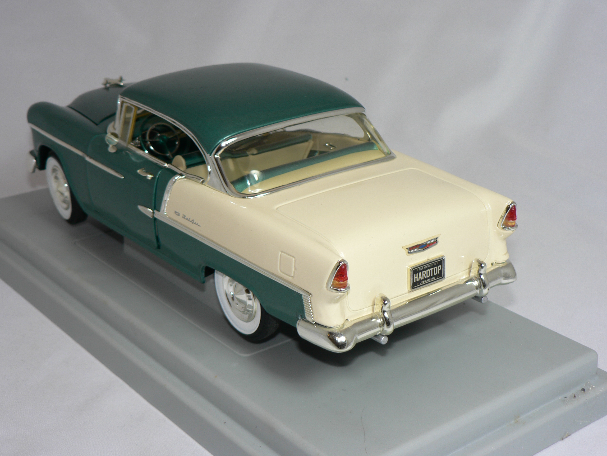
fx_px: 1000
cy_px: 228
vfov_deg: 25.7
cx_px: 304
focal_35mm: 57
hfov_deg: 33.8
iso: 80
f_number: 3.2
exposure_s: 1/60
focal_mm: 9.5
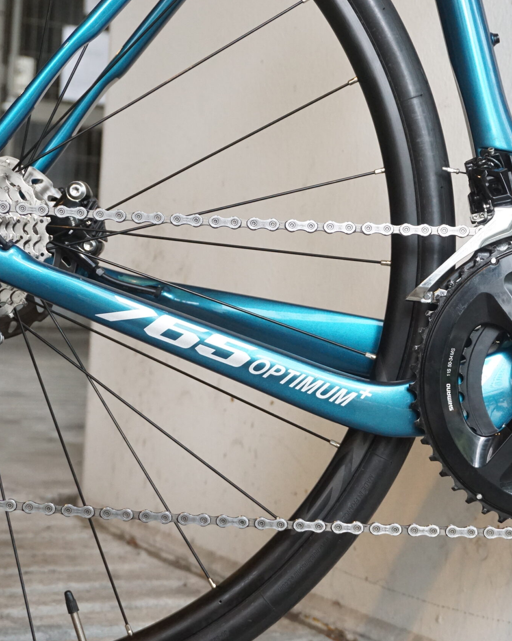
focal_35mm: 75
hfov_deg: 20.5
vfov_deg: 25.5
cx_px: 326
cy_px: 322
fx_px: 1416
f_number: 5.6
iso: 2000
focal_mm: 35
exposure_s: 1/40
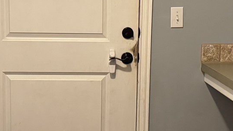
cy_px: 81
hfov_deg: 22.9
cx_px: 101
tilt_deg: -9.8
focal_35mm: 93
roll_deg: -1.1
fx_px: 575
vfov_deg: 13.0
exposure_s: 1/60
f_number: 1.78
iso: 800
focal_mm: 6.76
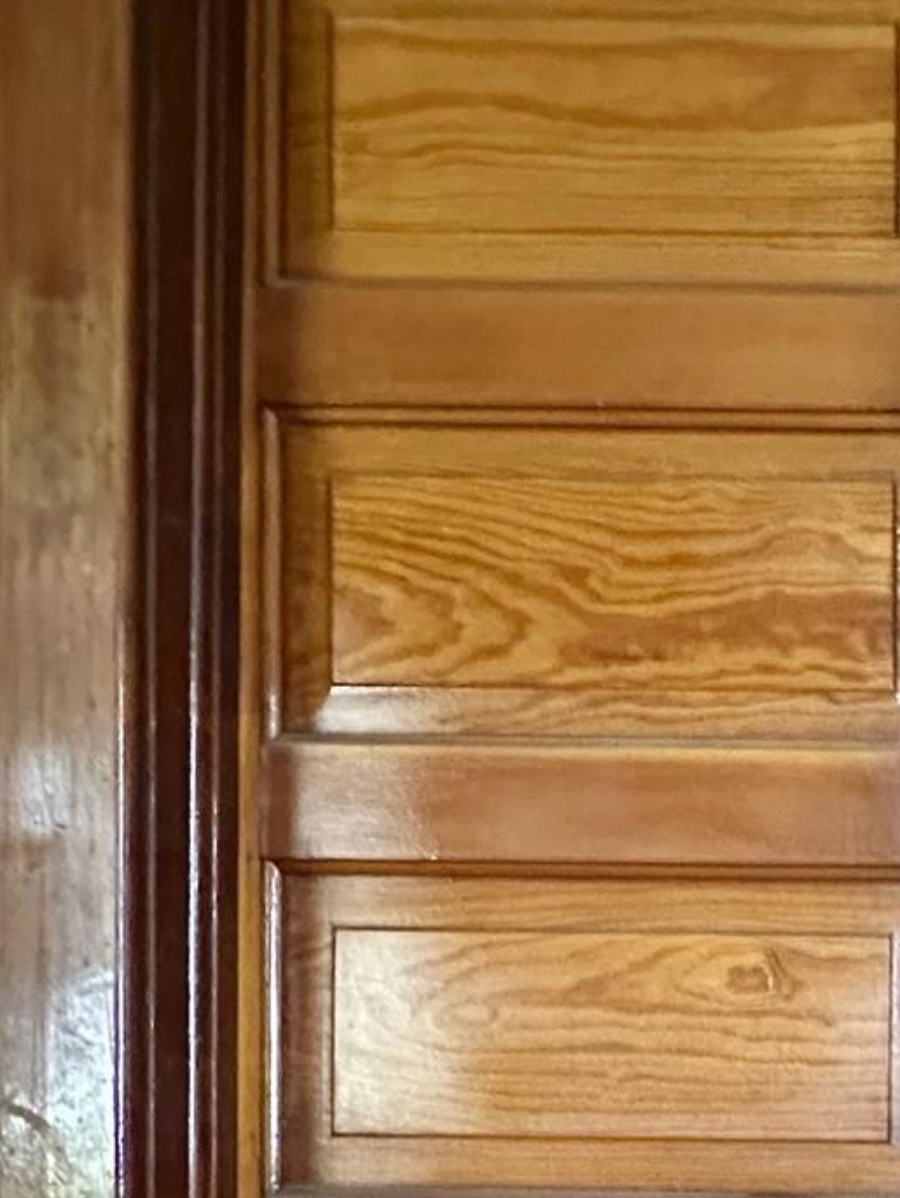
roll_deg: -1.4
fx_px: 1628
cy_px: 1076
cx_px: 1265
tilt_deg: -0.5
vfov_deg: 37.8
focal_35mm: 47
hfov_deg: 25.2
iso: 1000
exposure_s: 1/60
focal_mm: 2.22
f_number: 2.2
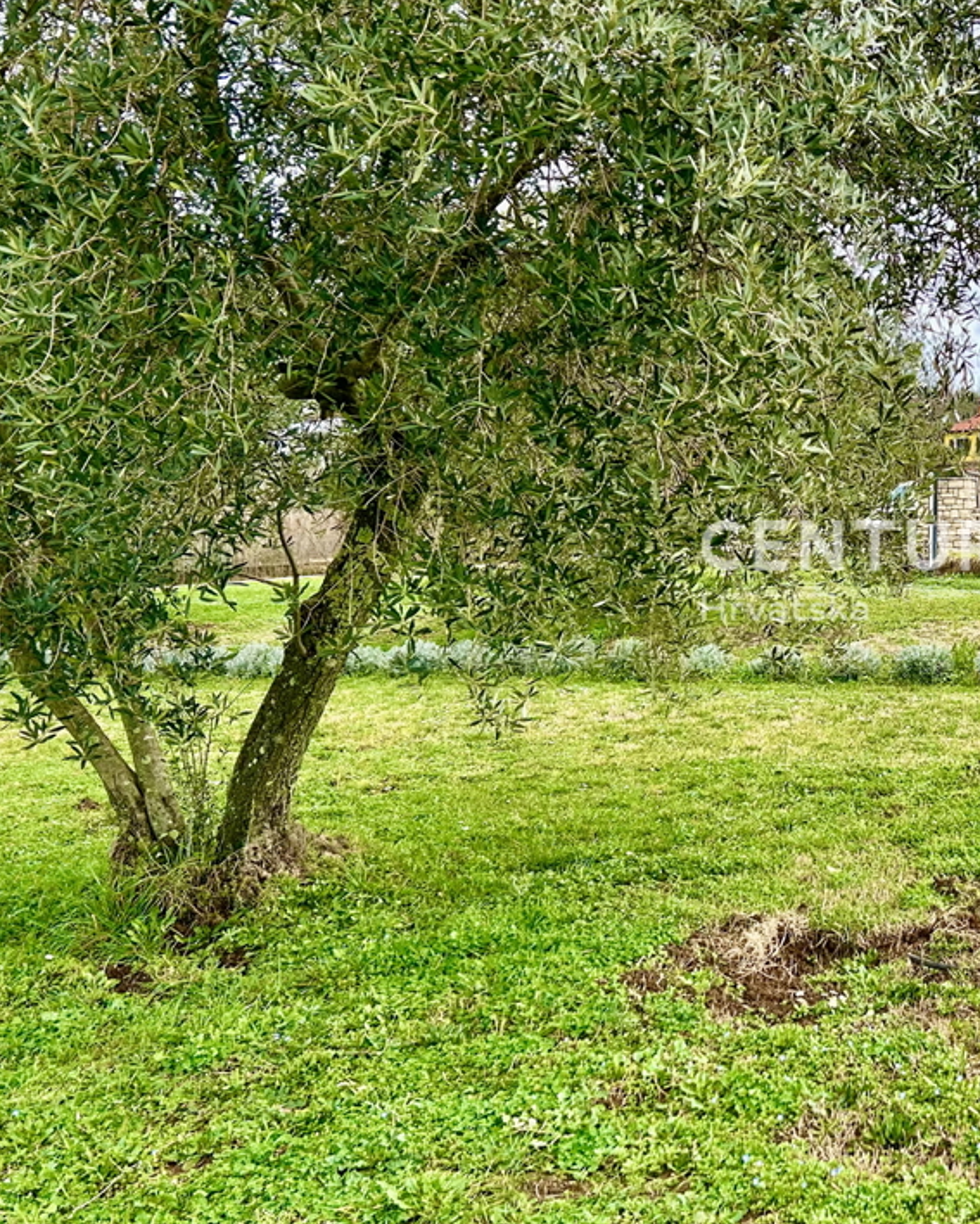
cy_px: 571
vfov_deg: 42.9
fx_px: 1558
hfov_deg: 32.8
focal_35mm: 43
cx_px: 920
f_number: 1.5
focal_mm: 5.7
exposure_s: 1/1089
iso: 50
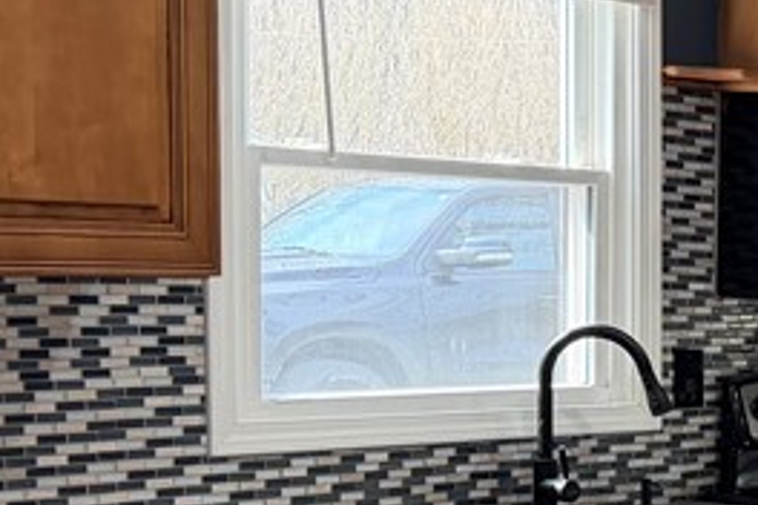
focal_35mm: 97
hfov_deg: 18.6
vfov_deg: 13.9
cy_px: 499
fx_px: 2042
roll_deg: -1.4
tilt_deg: -6.5
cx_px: 1143
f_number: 1.78
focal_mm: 6.76
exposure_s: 1/196
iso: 200
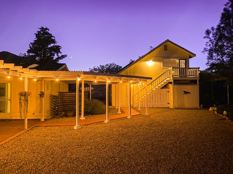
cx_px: 116
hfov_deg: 67.3
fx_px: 175
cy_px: 87
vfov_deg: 53.1
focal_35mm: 26
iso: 400
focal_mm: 4.25
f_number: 1.8
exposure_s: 1/10
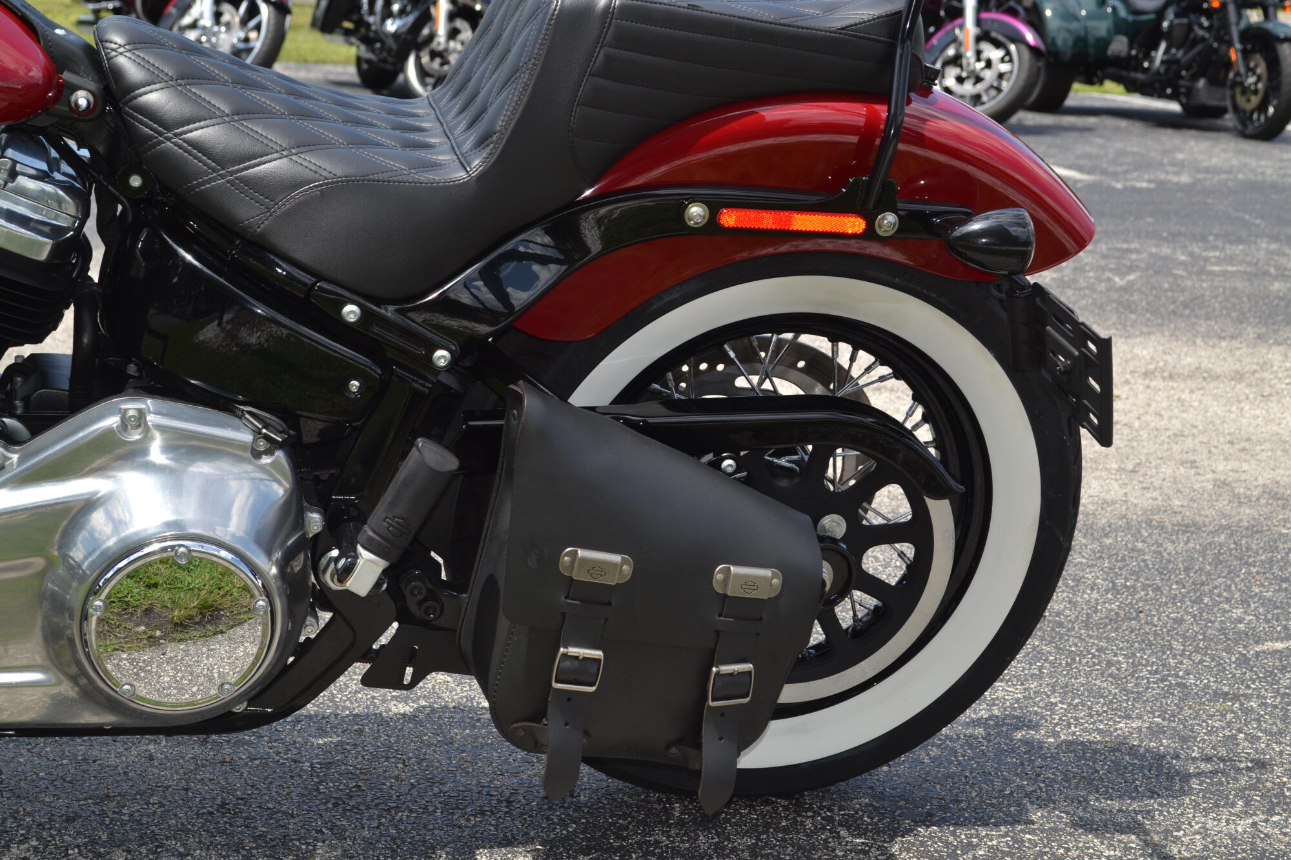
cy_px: 430
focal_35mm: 68
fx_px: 2420
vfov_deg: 20.2
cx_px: 646
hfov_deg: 29.9
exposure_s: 1/200
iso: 100
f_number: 8
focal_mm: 45
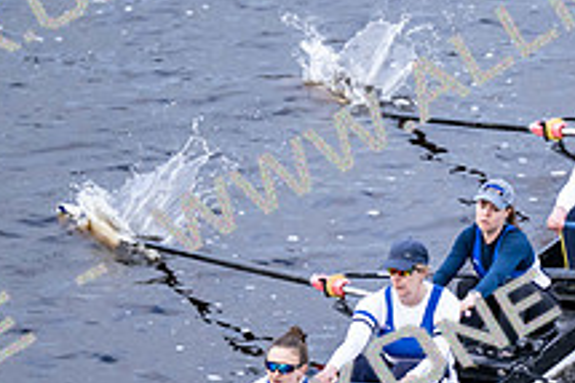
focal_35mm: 540
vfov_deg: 2.5
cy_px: 261
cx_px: 481
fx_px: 8618
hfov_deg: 3.8
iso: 1600
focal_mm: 200
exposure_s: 1/2000
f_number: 2.8
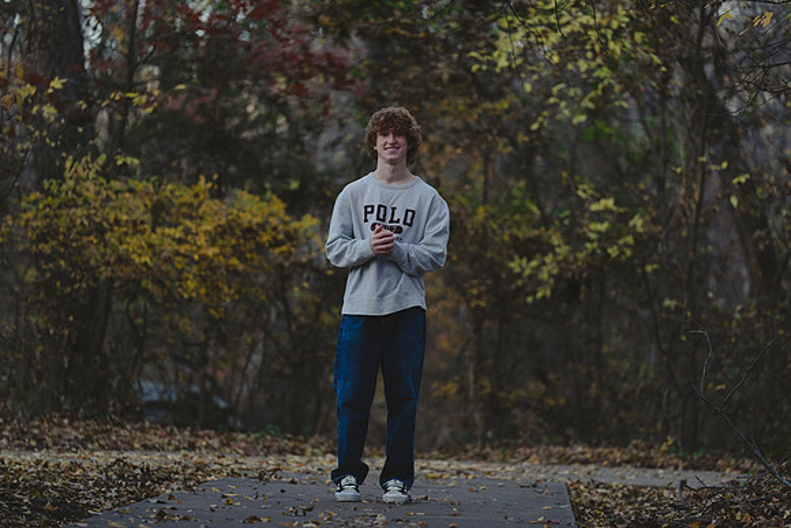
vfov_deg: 7.1
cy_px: 264
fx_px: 4263
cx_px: 396
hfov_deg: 10.6
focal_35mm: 194
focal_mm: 194
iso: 250
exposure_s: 1/320
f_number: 3.2
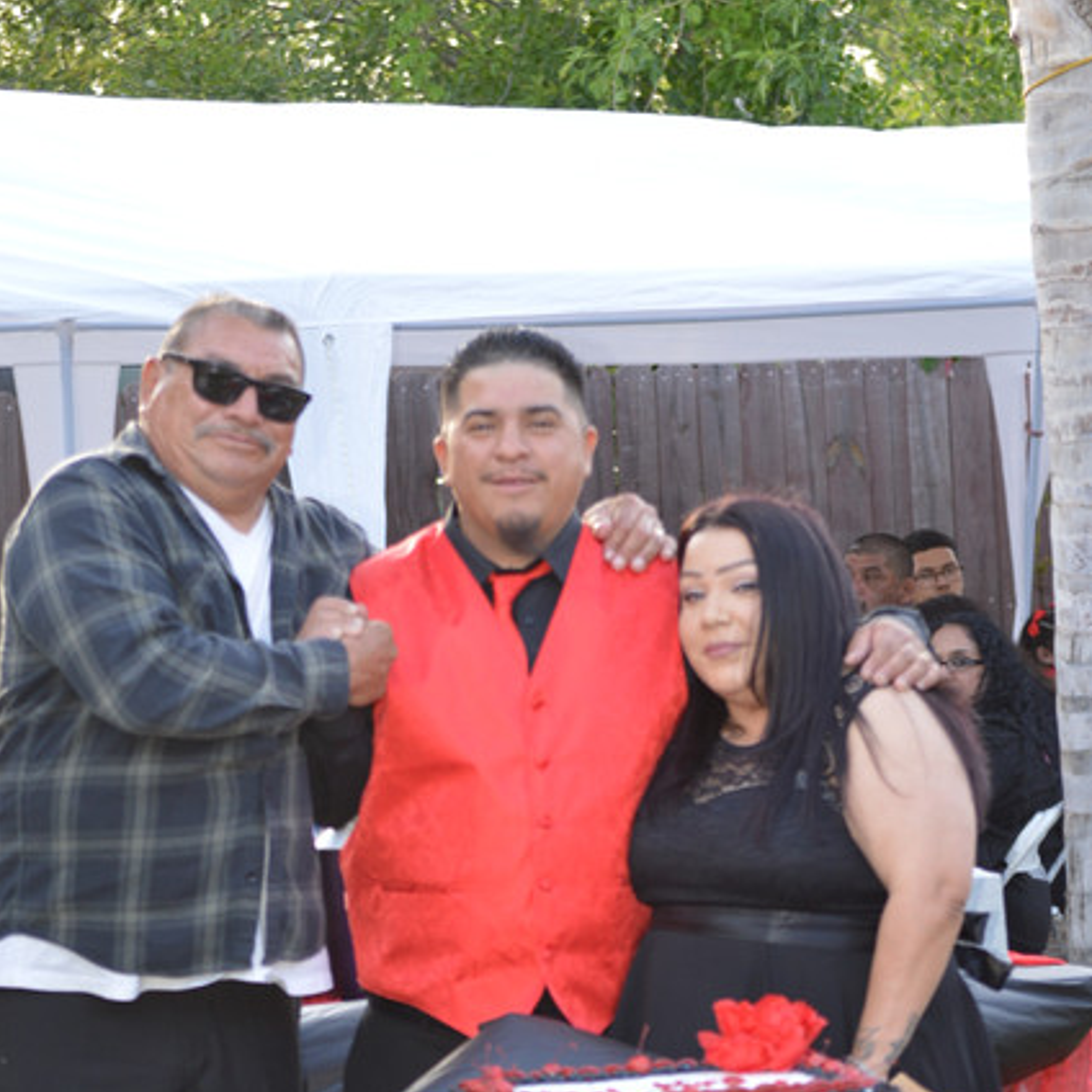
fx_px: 4533
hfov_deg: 13.7
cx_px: 546
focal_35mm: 127
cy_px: 796
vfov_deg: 13.7
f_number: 4.2
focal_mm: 66
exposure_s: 1/125
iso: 280
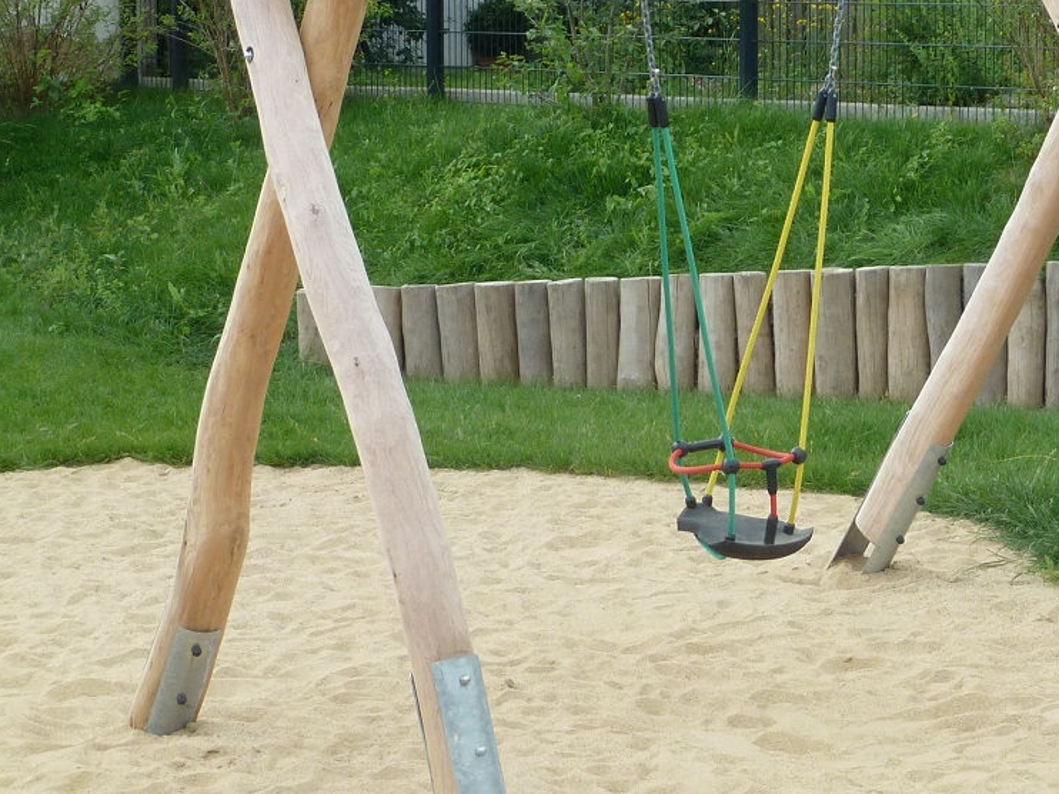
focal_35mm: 89
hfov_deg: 21.8
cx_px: 801
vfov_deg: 16.6
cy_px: 318
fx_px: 2722
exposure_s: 1/250
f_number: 4
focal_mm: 7.3
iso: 100
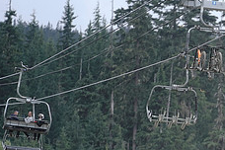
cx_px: 265
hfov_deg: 4.0
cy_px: 176
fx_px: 3175
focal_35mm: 508
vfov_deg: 2.7
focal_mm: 200
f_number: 2.8
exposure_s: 1/1000
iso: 320
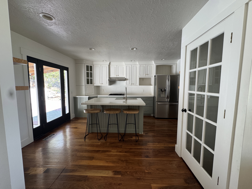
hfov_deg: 102.1
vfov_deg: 85.7
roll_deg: -0.5
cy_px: 94
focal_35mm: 14
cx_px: 126
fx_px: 102
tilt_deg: -5.9
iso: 125
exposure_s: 1/99
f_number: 2.2
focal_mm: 2.22
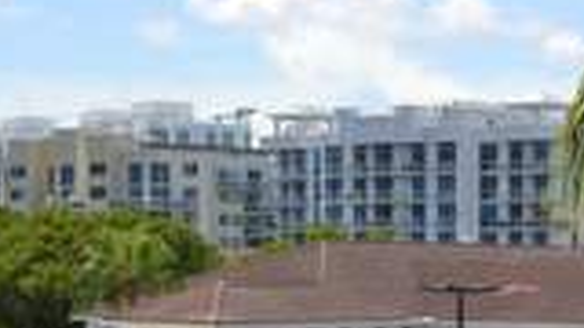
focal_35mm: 137
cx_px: 774
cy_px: 355
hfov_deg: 15.0
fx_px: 2115
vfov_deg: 8.8
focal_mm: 29
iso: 100
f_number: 8
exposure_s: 1/200
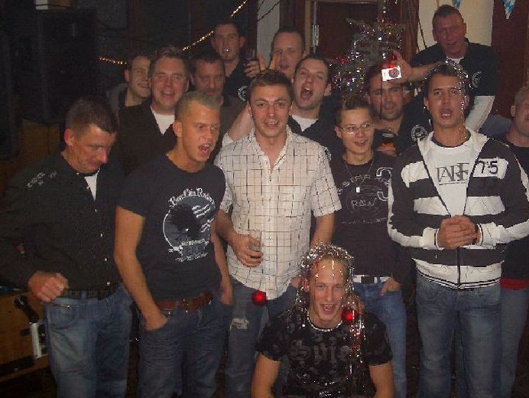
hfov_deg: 46.7
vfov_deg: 36.0
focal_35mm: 40
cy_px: 194
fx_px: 612
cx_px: 287
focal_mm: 5.8
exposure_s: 1/60
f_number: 2.6
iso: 100
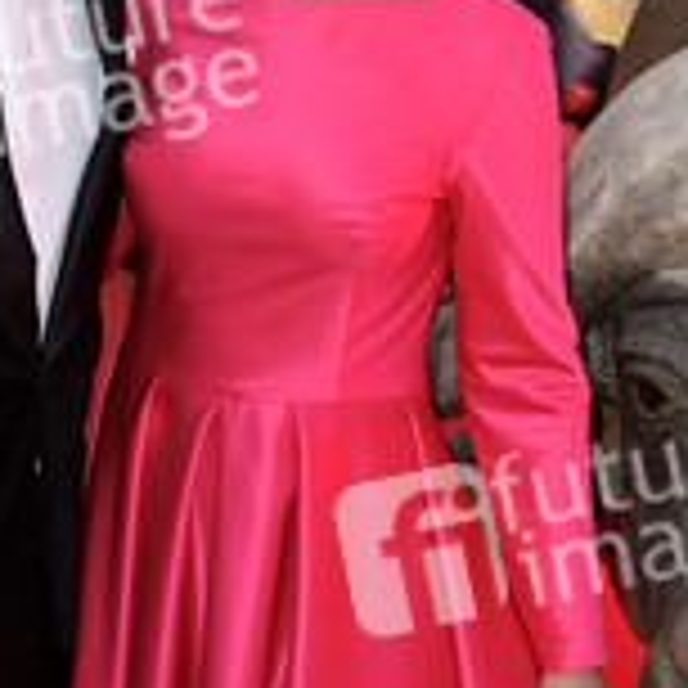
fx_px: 1799
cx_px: 157
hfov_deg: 21.4
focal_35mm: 80
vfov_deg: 21.6
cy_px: 306
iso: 1600
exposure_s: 1/30
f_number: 5.6
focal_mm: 36
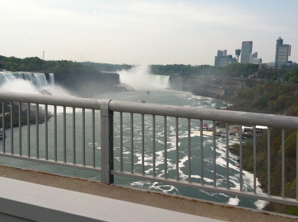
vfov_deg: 32.1
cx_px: 139
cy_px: 99
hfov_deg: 42.1
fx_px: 387
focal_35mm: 45
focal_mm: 3.85
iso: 80
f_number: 2.8
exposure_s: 1/1765
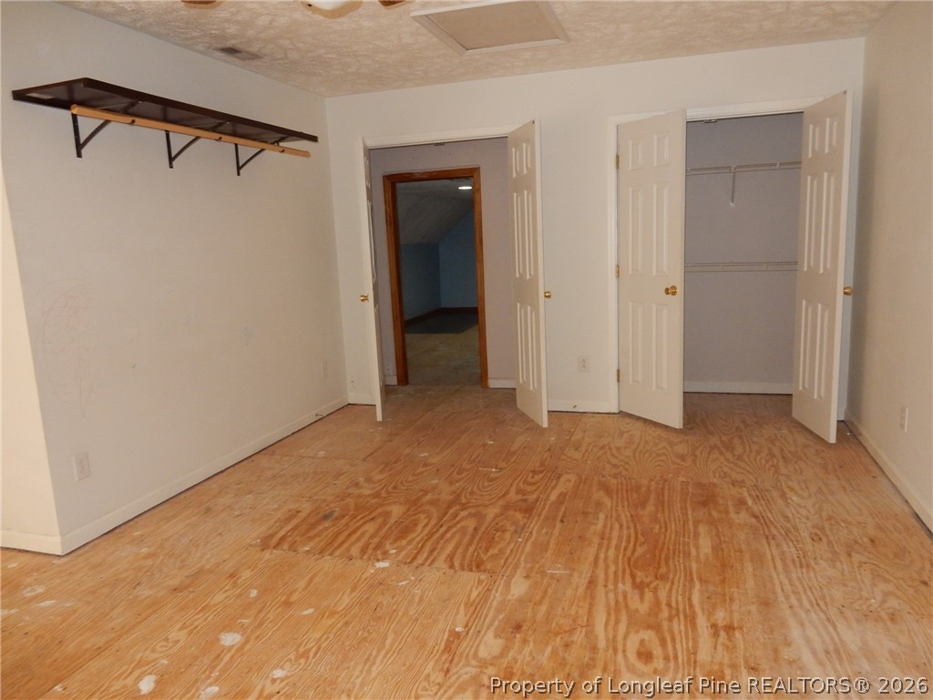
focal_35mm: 25
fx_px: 674
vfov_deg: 54.9
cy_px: 350
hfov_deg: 69.4
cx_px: 466
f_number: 3.7
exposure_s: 1/30
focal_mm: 4.5
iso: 320
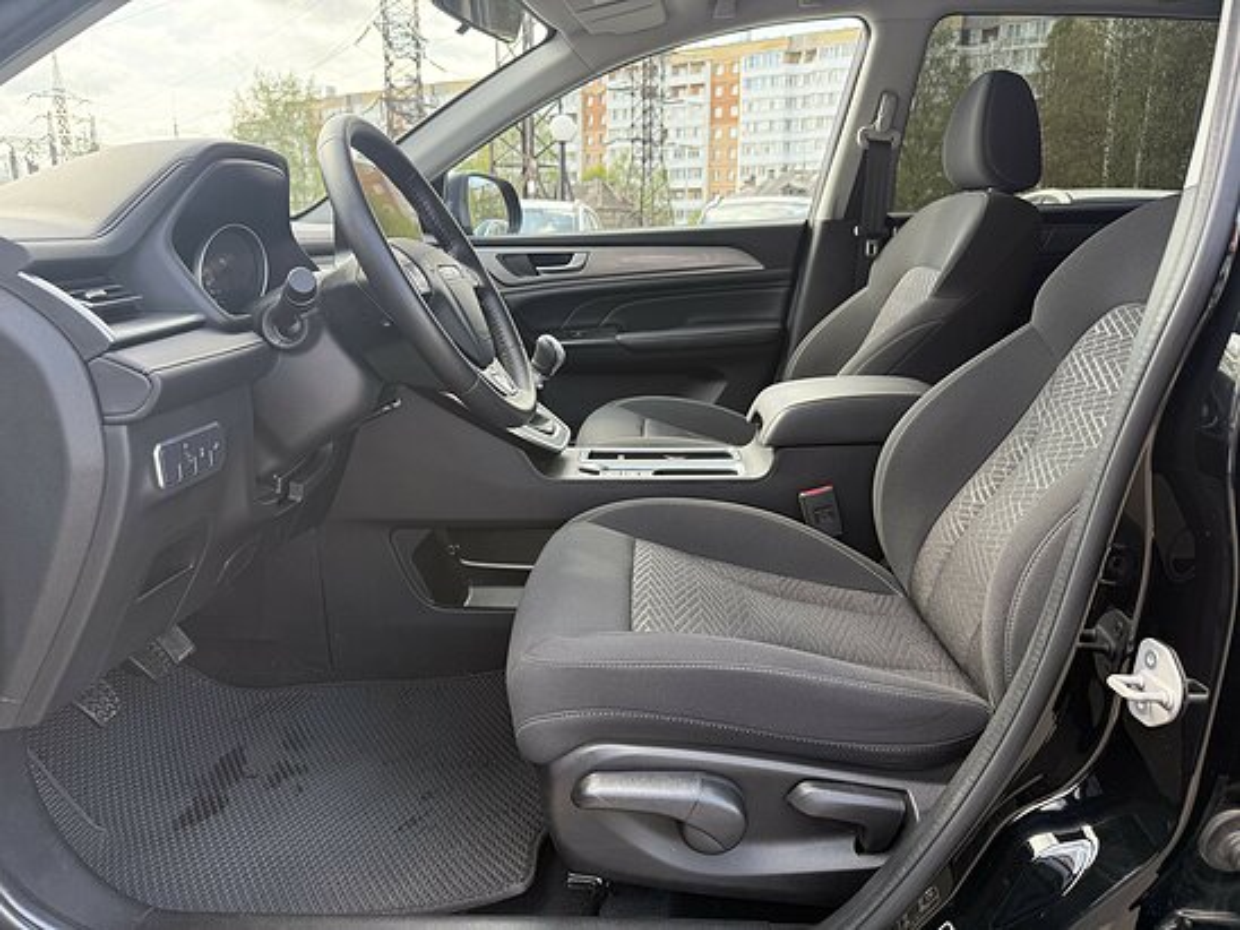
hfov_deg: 71.6
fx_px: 860
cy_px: 465
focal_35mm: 24
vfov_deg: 56.8
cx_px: 620
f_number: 1.78
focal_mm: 6.76
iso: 100
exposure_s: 1/254
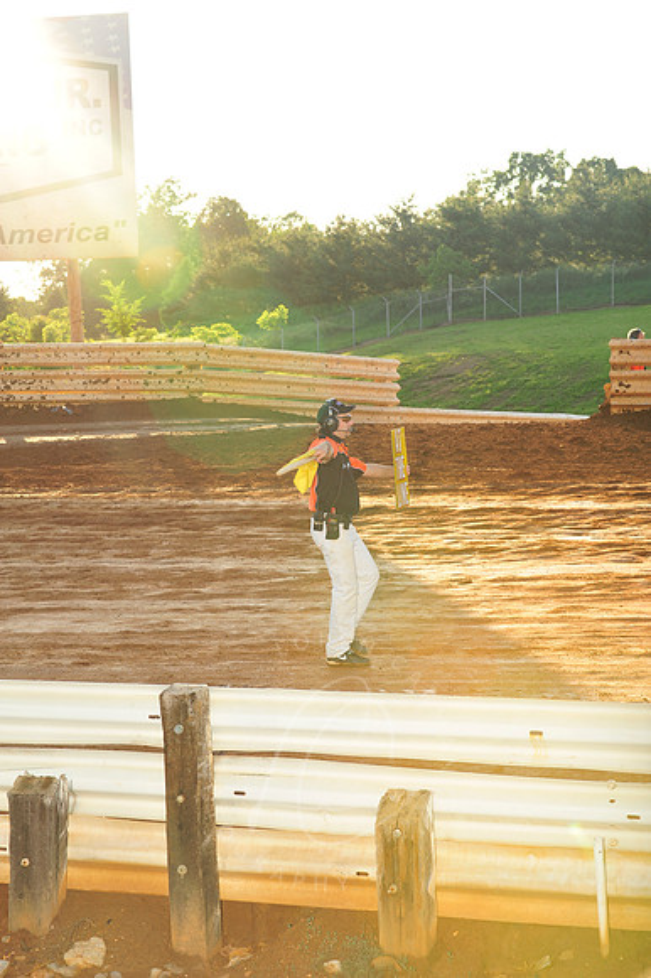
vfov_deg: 22.2
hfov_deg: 14.8
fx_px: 2498
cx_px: 326
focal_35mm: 92
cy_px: 489
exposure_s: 1/320
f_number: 7.1
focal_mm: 92
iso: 400
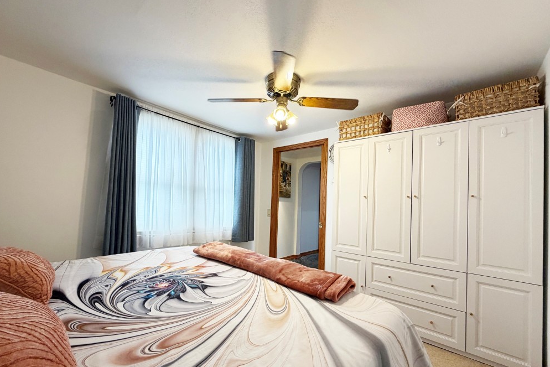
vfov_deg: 77.2
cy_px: 199
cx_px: 267
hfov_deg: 100.4
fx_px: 229
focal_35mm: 15
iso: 200
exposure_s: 1/121
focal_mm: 2.22
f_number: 2.2
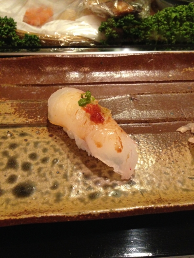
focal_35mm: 33
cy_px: 129
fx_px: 247
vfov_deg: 55.4
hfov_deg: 42.9
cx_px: 97
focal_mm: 4.12
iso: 400
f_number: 2.4
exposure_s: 1/20
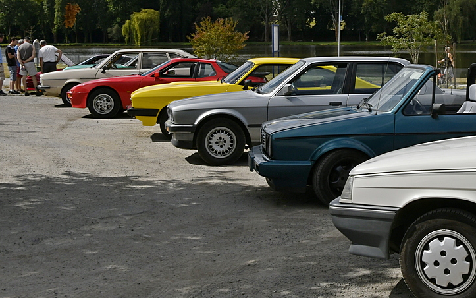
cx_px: 392
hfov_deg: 30.2
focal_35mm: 66
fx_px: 856
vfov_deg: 19.4
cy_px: 36
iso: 250
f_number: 14
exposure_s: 1/800
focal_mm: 26
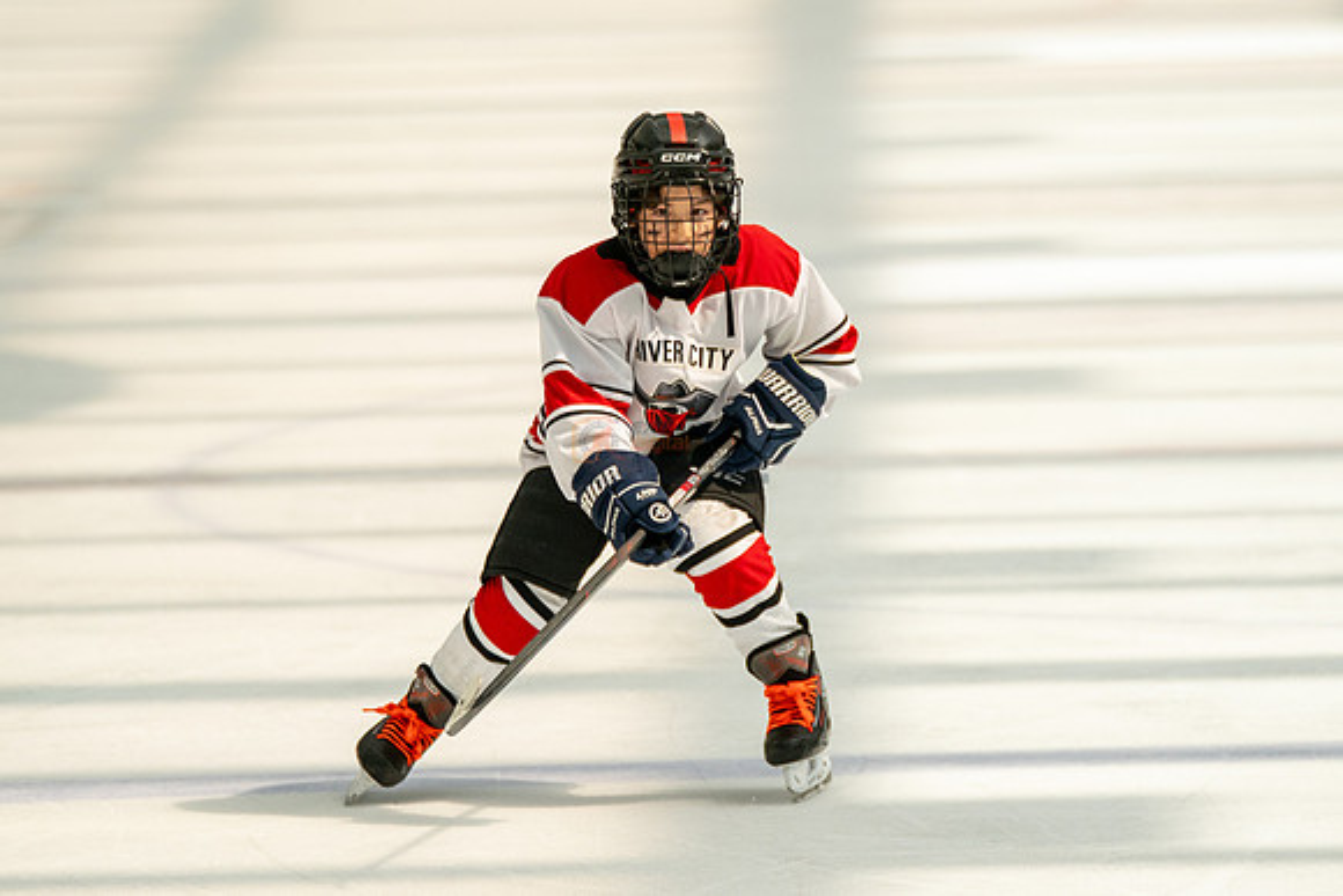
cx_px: 701
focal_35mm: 376
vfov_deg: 3.7
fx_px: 14035
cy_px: 337
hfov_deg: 5.5
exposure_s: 1/6400
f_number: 3.2
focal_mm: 234
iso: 1600
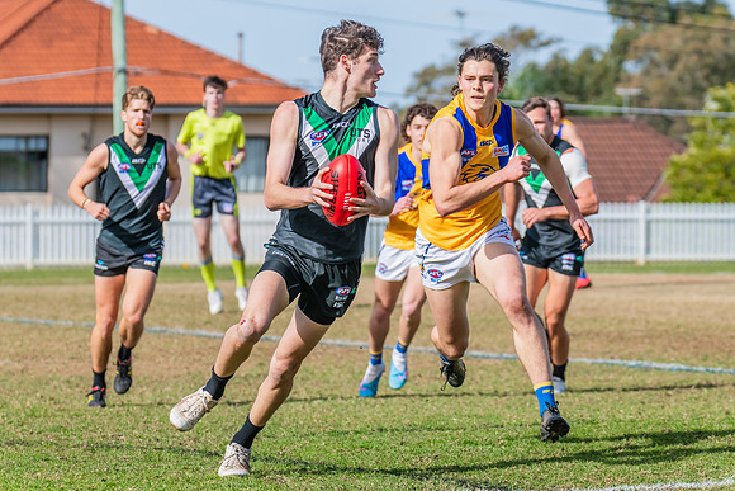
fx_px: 6387
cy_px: 235
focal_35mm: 313
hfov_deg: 6.6
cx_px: 364
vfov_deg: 4.4
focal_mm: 290
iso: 800
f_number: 9
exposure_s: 1/1600
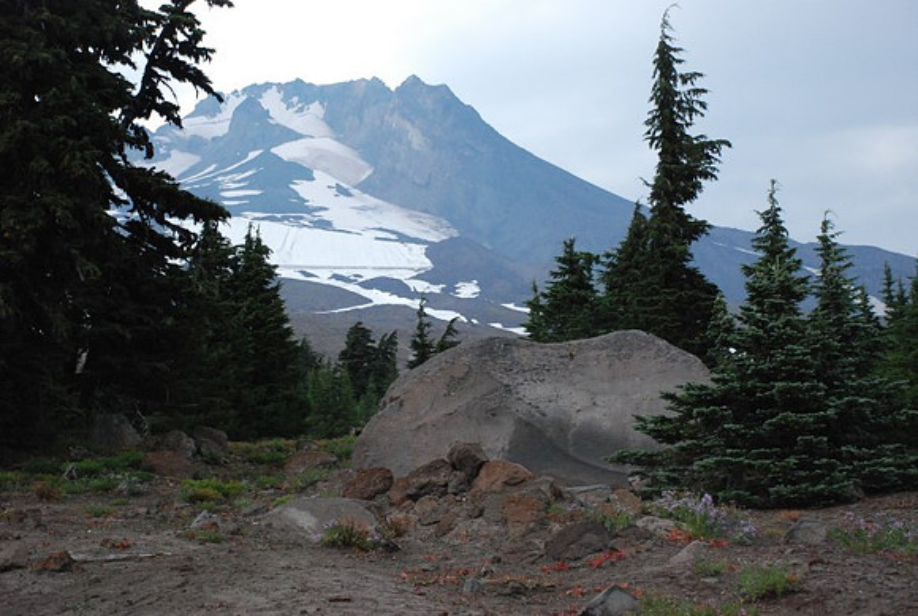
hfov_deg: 28.0
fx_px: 1839
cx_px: 459
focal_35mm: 72
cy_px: 308
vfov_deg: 19.0
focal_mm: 48
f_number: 4.8
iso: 1600
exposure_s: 1/3200
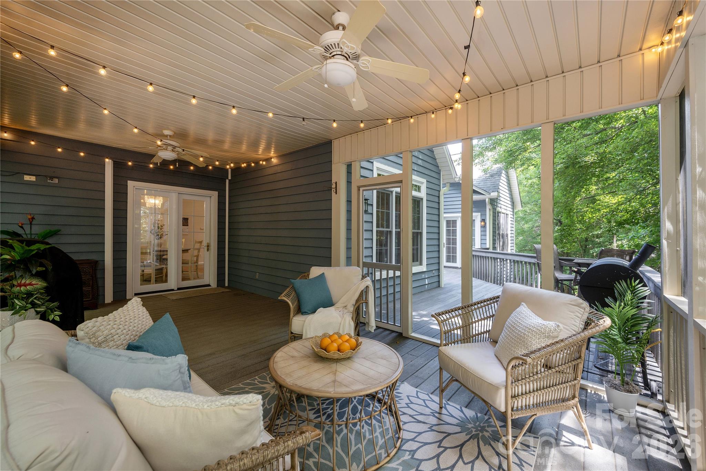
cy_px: 236
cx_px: 353
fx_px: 275
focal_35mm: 14
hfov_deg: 104.2
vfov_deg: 81.3
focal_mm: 14
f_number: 7.1
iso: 320
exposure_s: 1/25
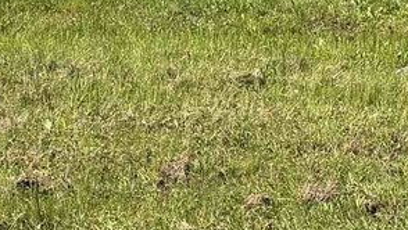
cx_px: 273
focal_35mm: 154
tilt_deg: +3.9
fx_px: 1668
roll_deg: +0.3
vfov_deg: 7.0
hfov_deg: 13.9
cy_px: -484
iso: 50
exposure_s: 1/2639
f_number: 1.6
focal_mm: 5.96
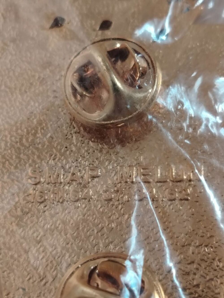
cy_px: 149
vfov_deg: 23.0
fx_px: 733
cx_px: 112
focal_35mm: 85
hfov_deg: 17.4
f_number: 1.75
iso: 234
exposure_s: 1/100
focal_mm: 5.25
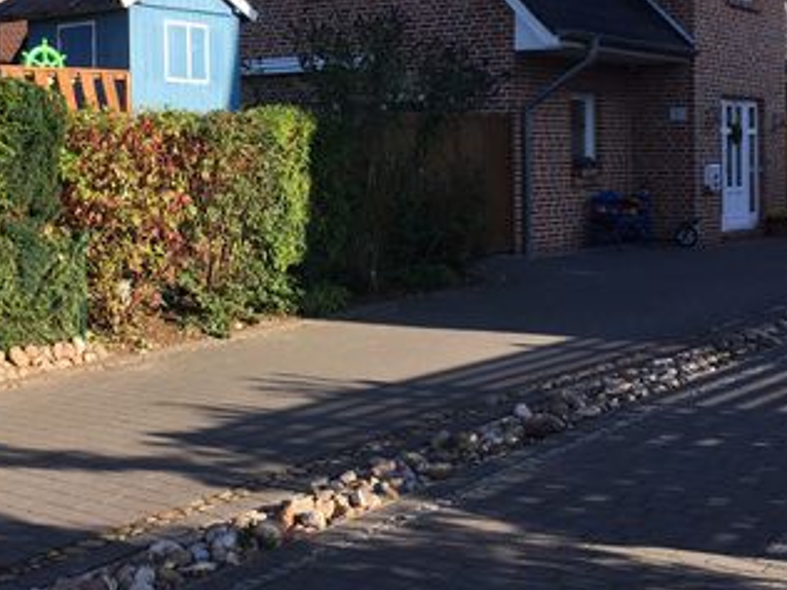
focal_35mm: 55
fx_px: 1250
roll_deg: +0.2
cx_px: 276
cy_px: 154
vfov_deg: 26.3
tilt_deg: -1.8
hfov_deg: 34.7
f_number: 2.2
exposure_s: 1/793
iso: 25
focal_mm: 4.15
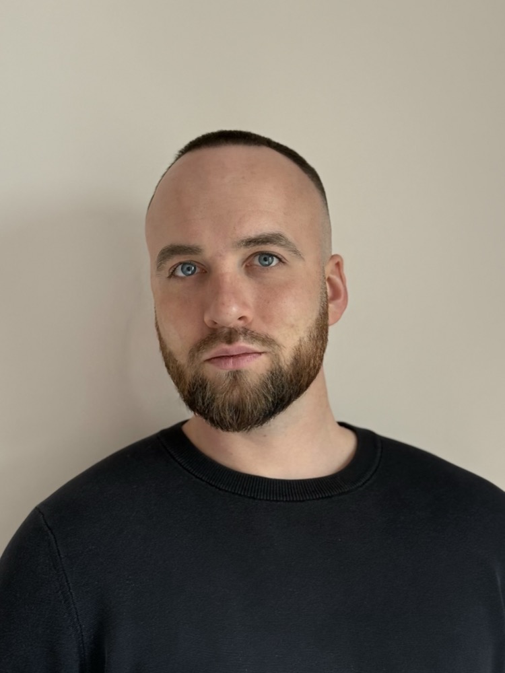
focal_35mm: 48
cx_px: 252
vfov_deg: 39.7
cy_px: 336
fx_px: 934
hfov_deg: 30.3
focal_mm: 6.76
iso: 125
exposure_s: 1/106
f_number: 1.78
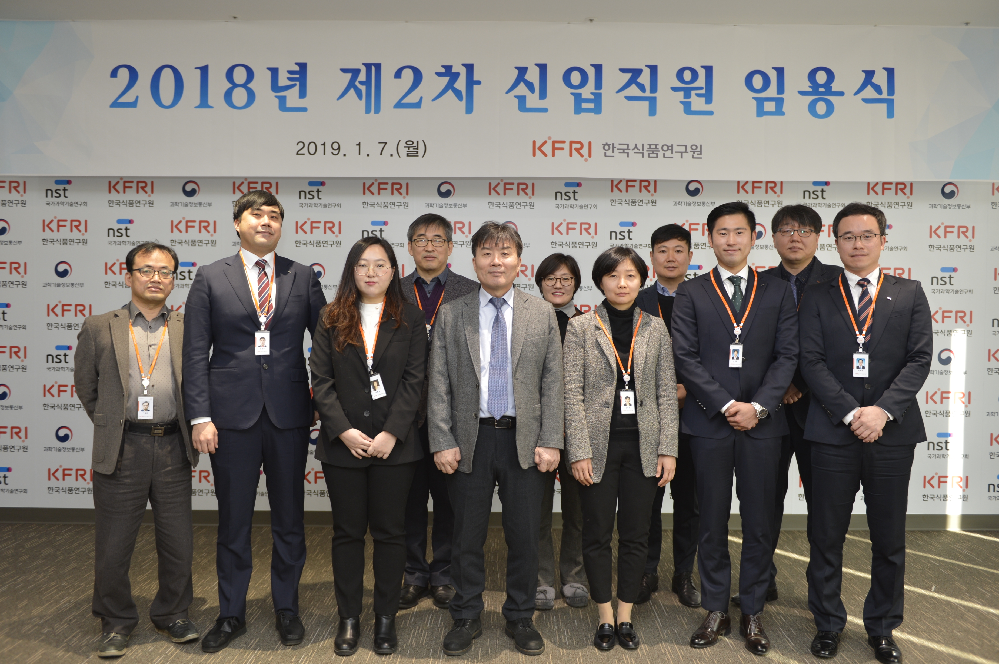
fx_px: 887
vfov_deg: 41.0
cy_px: 332
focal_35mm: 32
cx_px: 500
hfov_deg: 58.8
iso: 400
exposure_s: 1/100
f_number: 3.2
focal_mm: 32
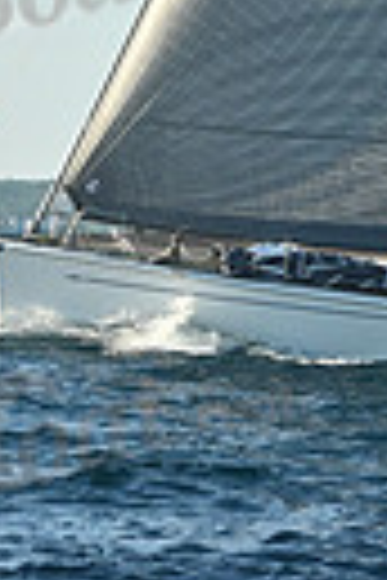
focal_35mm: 451
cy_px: -288
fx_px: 7272
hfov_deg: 3.0
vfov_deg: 4.5
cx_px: 529
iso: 800
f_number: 9
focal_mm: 100
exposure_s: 1/1250
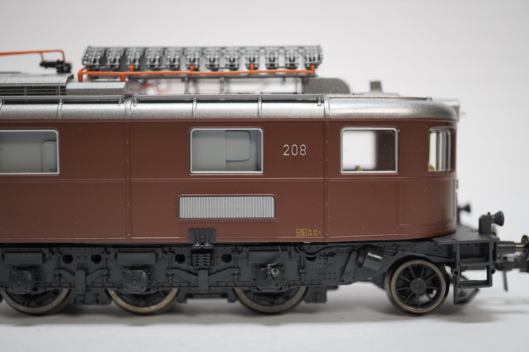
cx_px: 264
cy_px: 176
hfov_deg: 43.6
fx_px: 661
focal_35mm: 45
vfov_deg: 29.9
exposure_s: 1/250
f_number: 4
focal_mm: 30
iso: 1000
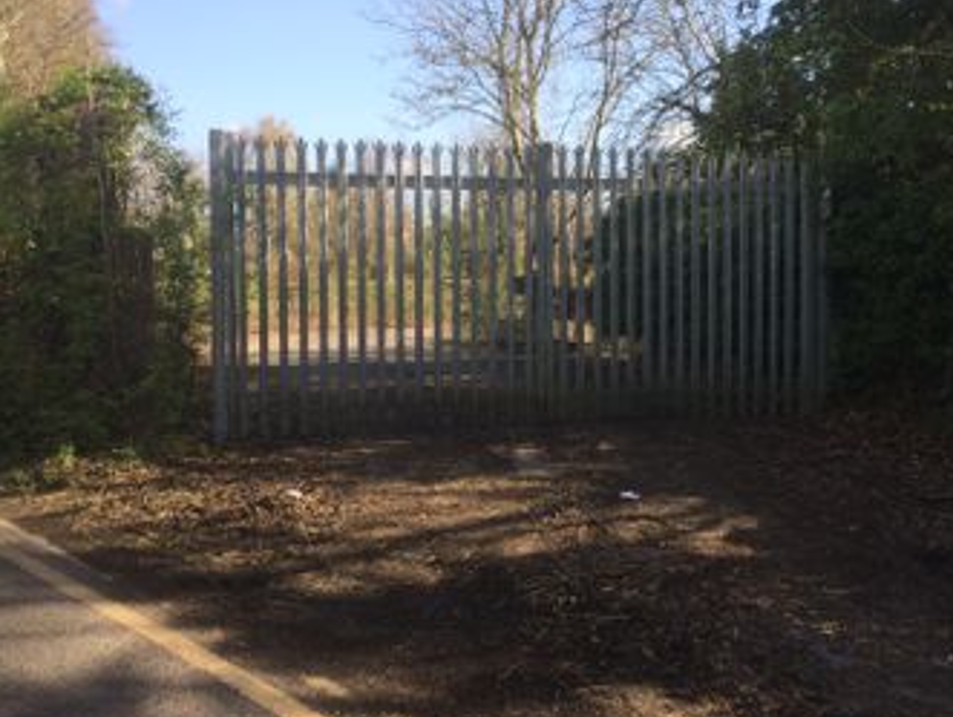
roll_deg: -0.4
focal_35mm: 35
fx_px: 965
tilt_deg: -4.0
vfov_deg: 40.7
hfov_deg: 52.2
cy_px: 314
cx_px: 573
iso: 32
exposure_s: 1/695
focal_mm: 4.15
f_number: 2.2
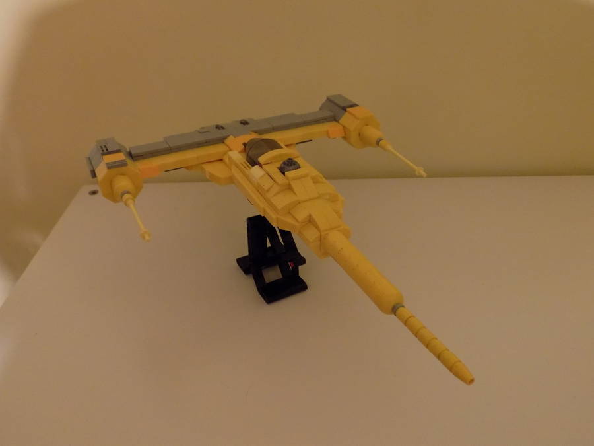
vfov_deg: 46.8
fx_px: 515
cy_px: 223
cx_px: 297
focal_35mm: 30
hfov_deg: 60.0
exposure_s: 1/6
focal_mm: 5.3
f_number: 3.3
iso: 400
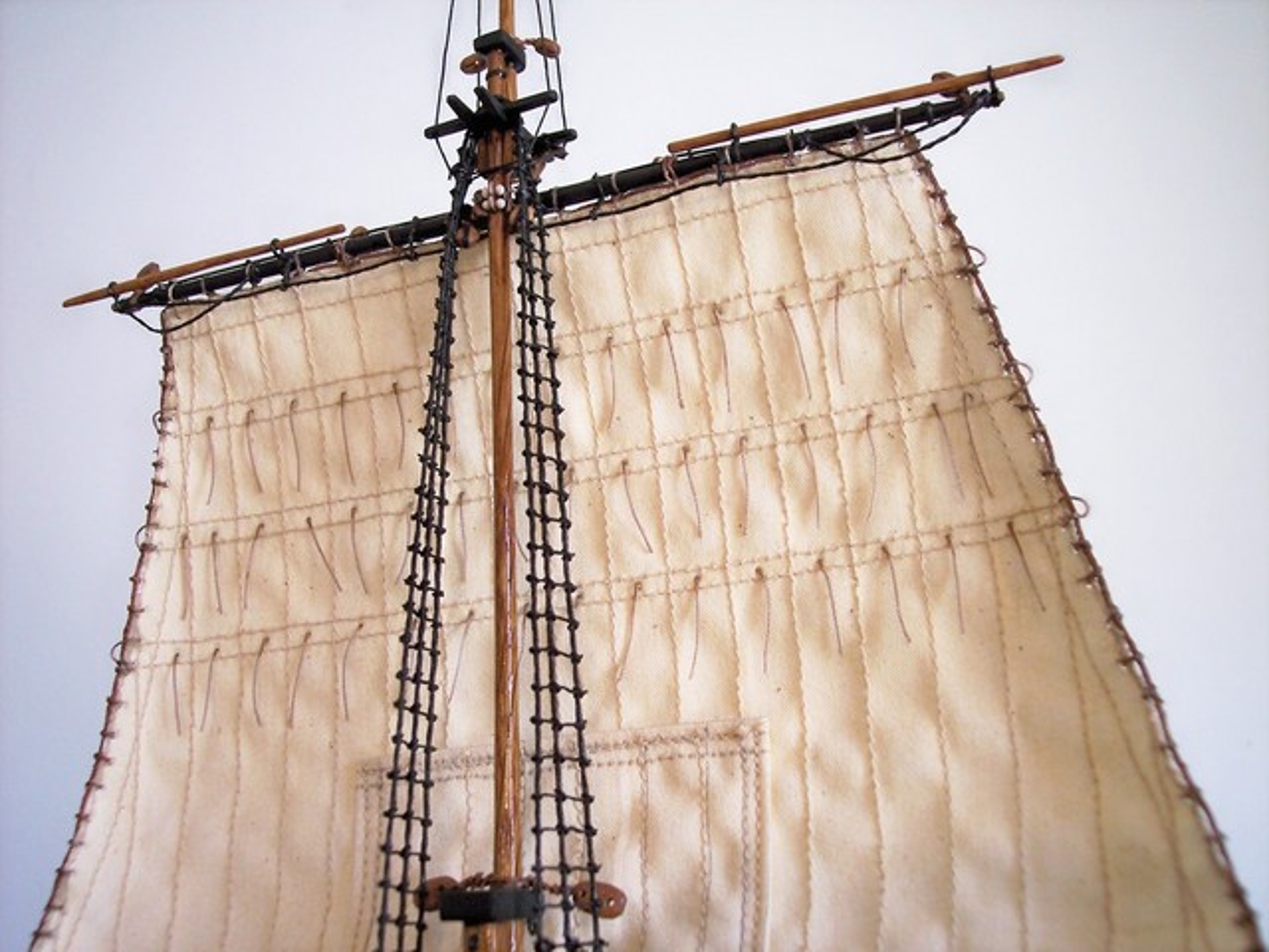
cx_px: 634
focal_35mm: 39
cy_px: 476
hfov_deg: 47.9
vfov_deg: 36.8
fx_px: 1430
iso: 100
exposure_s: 1/30
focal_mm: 8
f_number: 3.4
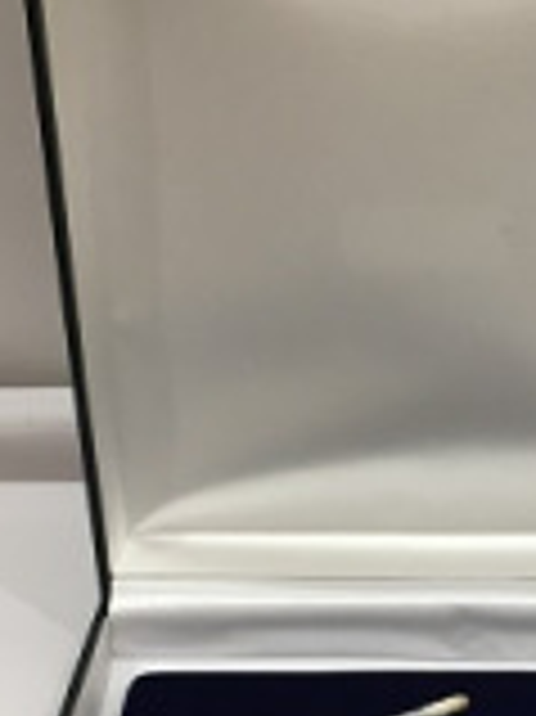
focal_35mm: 73
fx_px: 1509
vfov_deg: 26.2
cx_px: 446
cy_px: 572
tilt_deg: -30.1
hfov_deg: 19.9
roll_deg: -0.9
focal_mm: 4.15
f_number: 2.2
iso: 80
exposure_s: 1/33
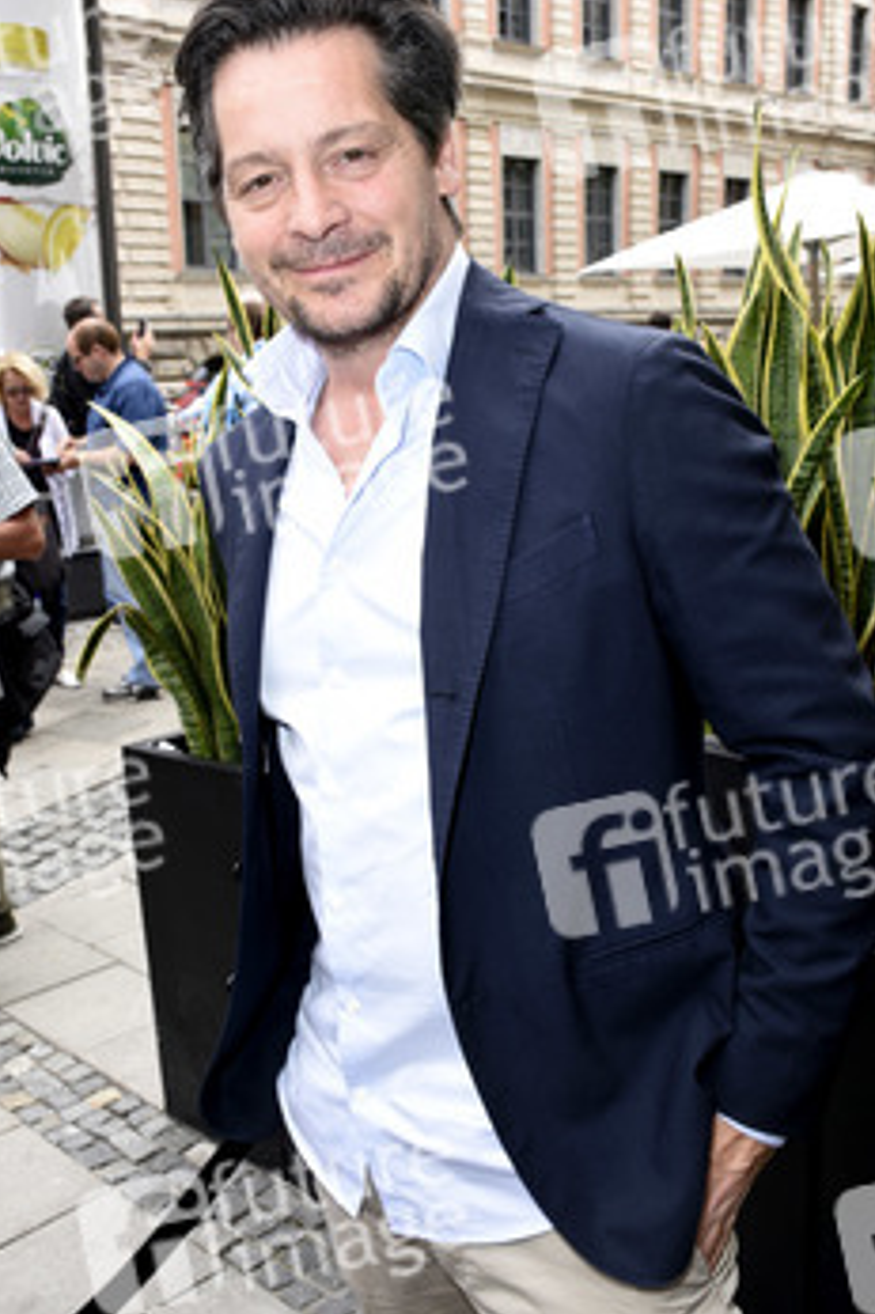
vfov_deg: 50.7
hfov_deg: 35.0
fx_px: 1387
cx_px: 383
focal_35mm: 38
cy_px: 659
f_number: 6.3
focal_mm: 22
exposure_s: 1/100
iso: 200
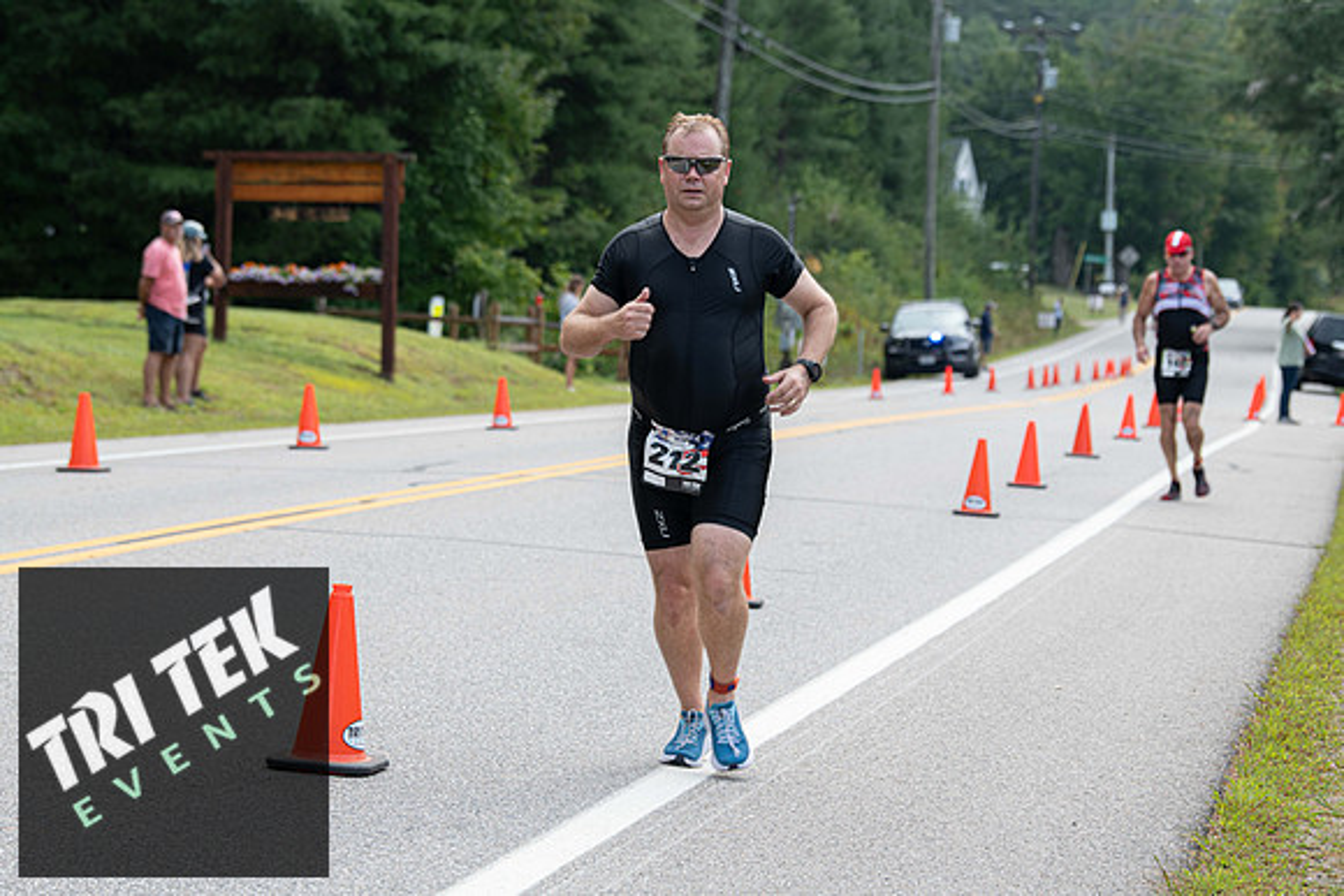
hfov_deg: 18.3
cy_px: 448
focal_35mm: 112
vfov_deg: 12.2
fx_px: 4182
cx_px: 672
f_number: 5.6
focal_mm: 112
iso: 200
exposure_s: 1/200
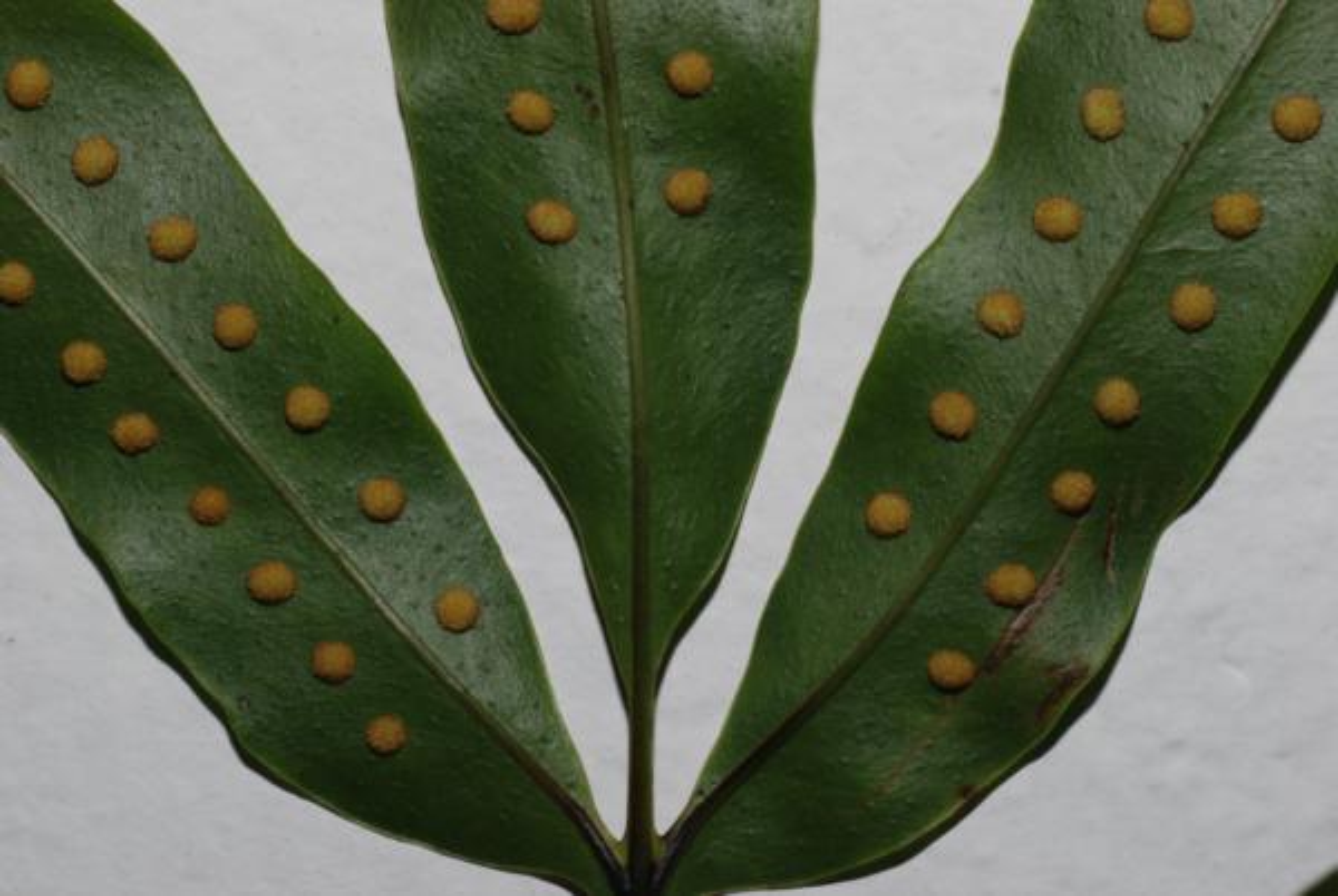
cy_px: 448
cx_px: 669
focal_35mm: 105
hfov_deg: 19.4
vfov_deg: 13.1
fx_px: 3908
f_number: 22
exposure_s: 1/60
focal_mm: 70
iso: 200
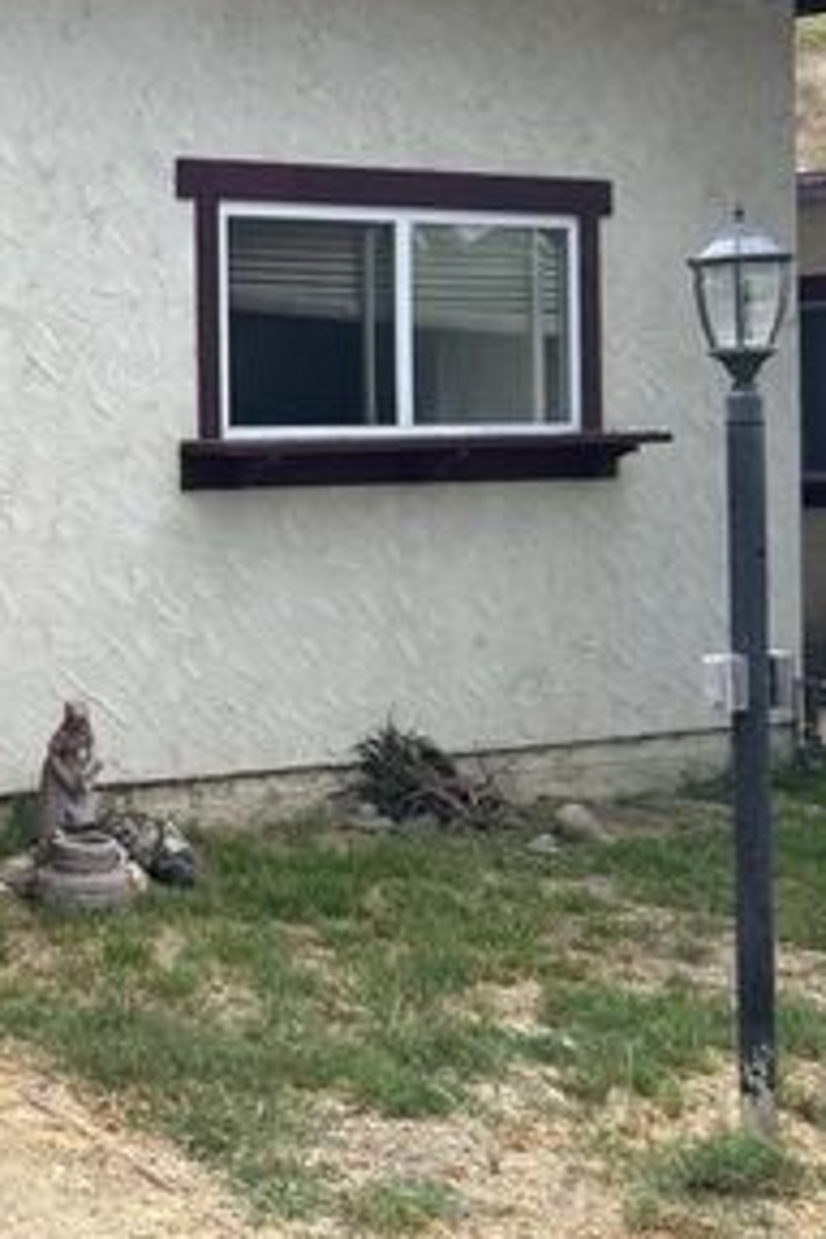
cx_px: -219
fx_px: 2065
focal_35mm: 60
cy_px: 460
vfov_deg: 33.2
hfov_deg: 20.8
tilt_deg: +0.4
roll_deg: +0.8
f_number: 1.5
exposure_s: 1/1377
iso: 50
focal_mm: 5.7
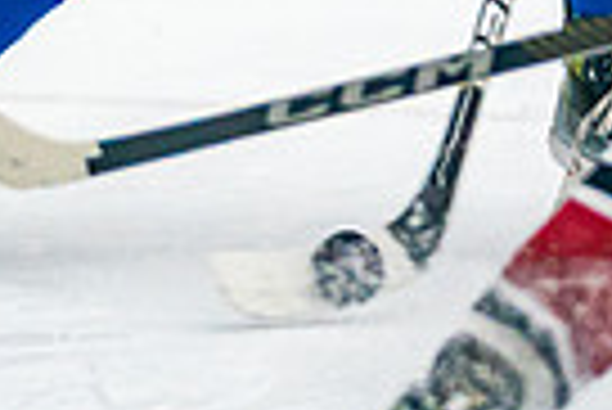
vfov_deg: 1.7
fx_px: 14159
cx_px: 225
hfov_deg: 2.5
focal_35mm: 832
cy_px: -350
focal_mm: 137
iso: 3200
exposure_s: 1/1000
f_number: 2.8
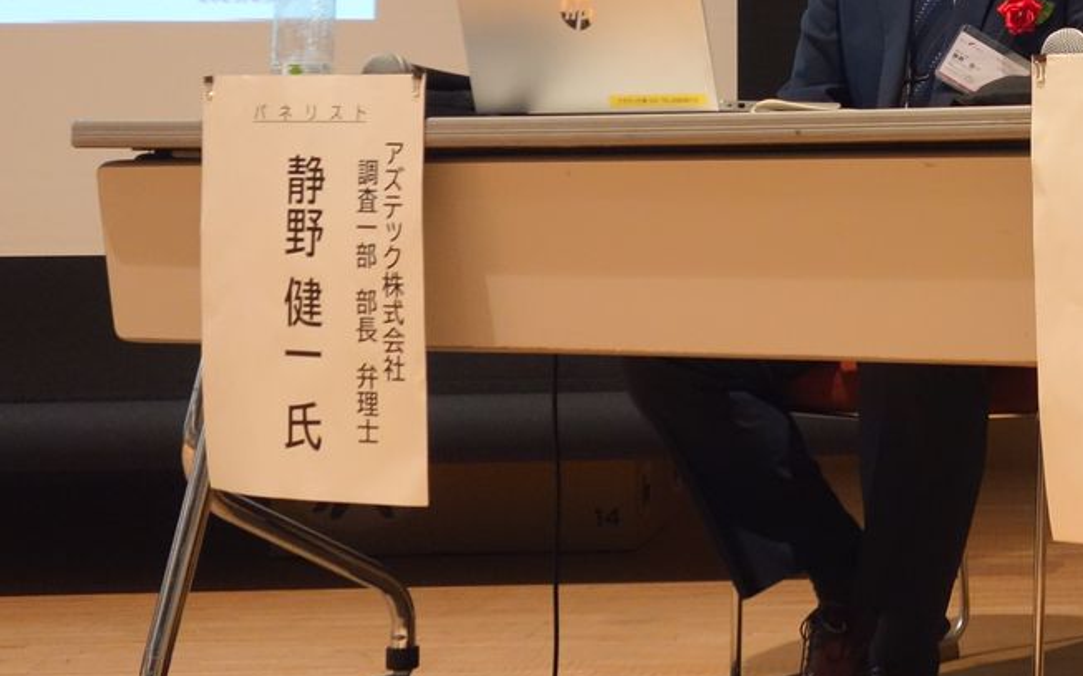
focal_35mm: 104
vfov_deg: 12.3
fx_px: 3069
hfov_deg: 19.1
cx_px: 1214
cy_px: -149
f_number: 2.8
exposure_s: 1/40
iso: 500
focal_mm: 13.58
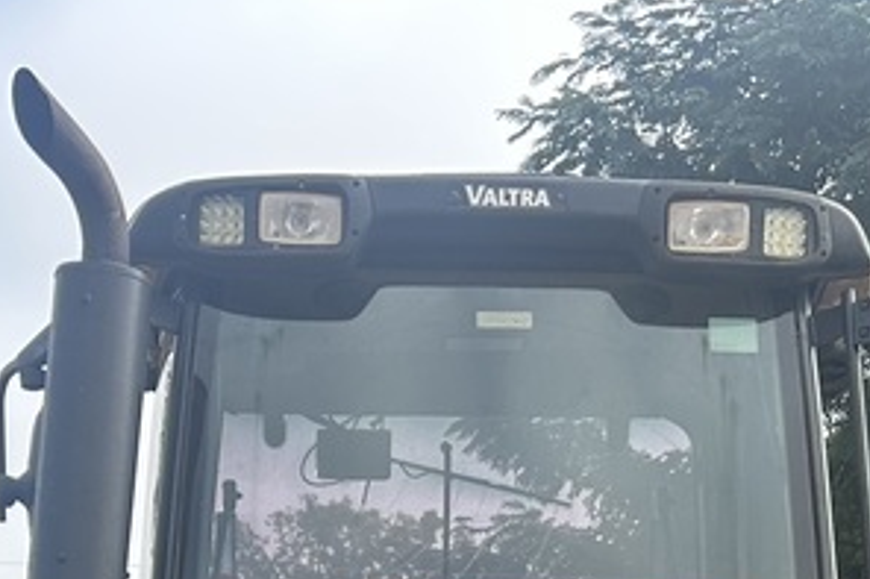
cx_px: 366
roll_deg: -0.6
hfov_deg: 19.6
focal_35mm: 104
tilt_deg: -3.2
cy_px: 1211
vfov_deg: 11.6
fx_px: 2512
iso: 50
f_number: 1.5
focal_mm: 5.7
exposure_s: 1/1124
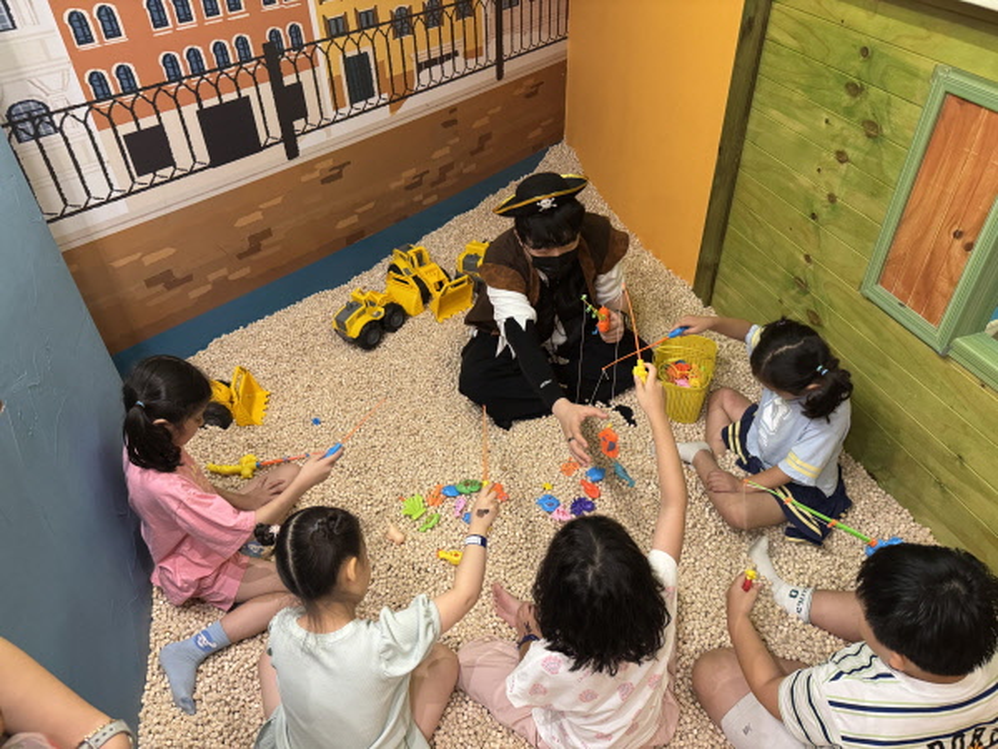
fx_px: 692
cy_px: 374
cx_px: 499
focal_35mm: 24
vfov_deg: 56.8
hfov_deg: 71.6
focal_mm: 6.76
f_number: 1.78
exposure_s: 1/60
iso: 400
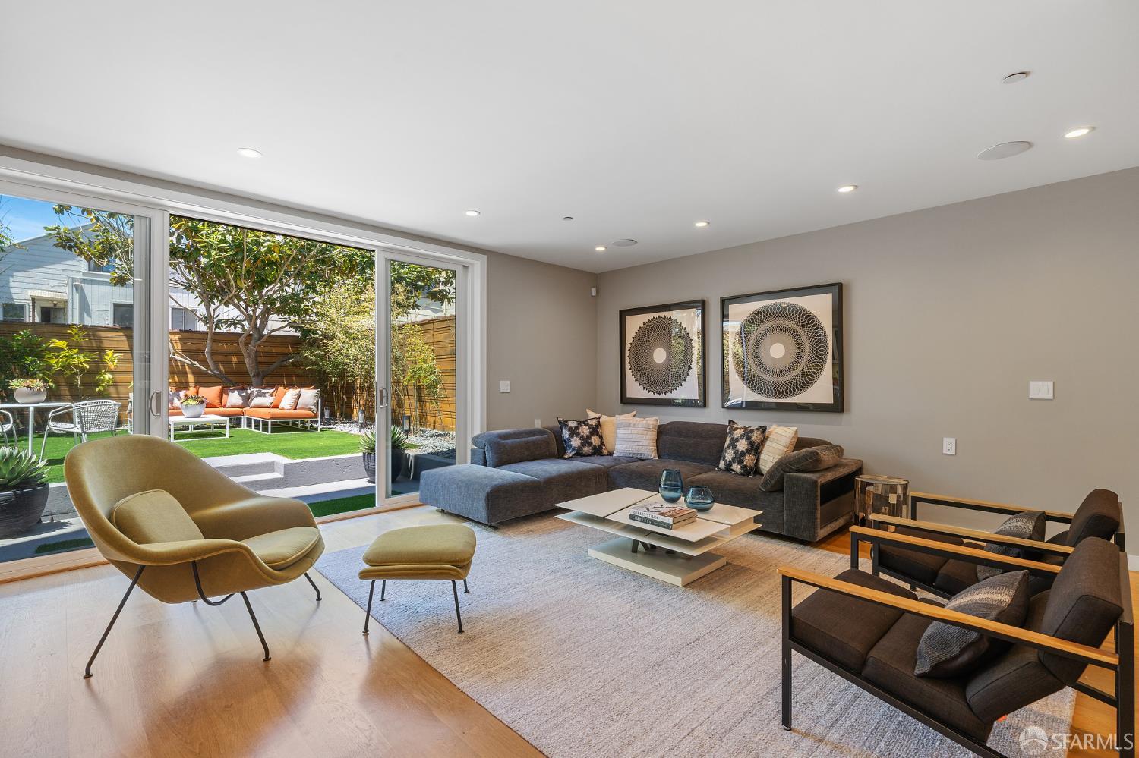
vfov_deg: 72.7
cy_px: 379
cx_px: 570
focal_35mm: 16
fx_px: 516
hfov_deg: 95.7
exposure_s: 1/10
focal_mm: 16.3
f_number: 8
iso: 100
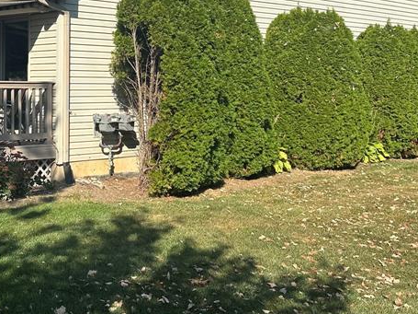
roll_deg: -0.9
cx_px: 82
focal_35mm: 54
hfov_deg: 34.4
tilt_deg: -1.7
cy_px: 100
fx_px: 652
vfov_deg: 26.8
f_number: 1.78
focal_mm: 6.86
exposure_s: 1/4016
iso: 80
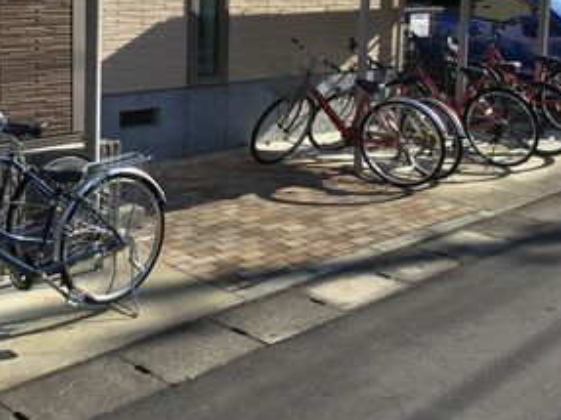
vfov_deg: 26.6
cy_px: 91
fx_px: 875
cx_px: 201
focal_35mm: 54
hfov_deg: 35.3
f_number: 2.4
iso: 25
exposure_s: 1/754
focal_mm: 3.3
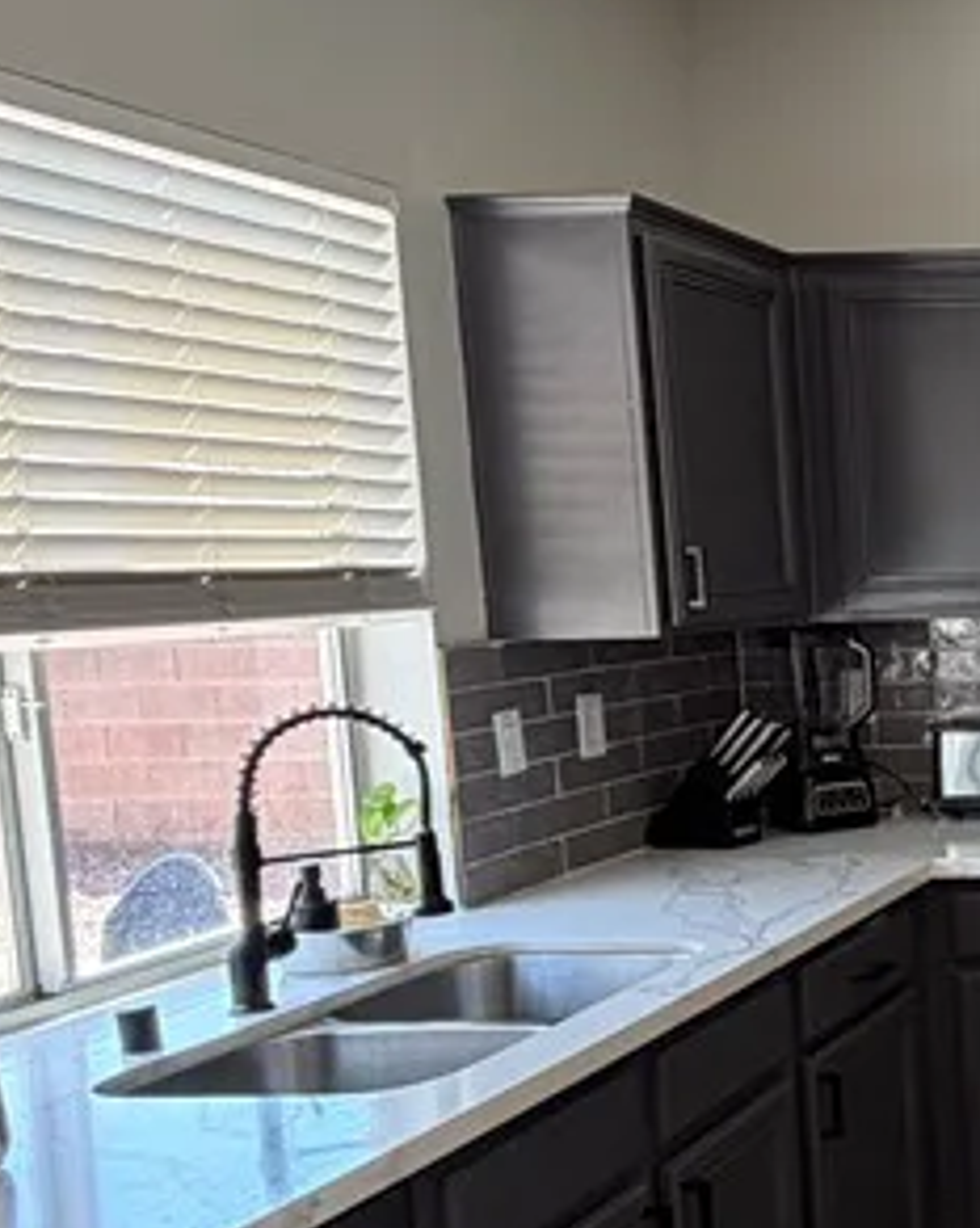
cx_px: 1548
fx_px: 1743
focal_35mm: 48
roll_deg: +1.3
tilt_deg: -6.1
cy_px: 715
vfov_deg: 38.7
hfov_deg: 23.6
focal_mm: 2.22
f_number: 2.2
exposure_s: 1/121
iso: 125
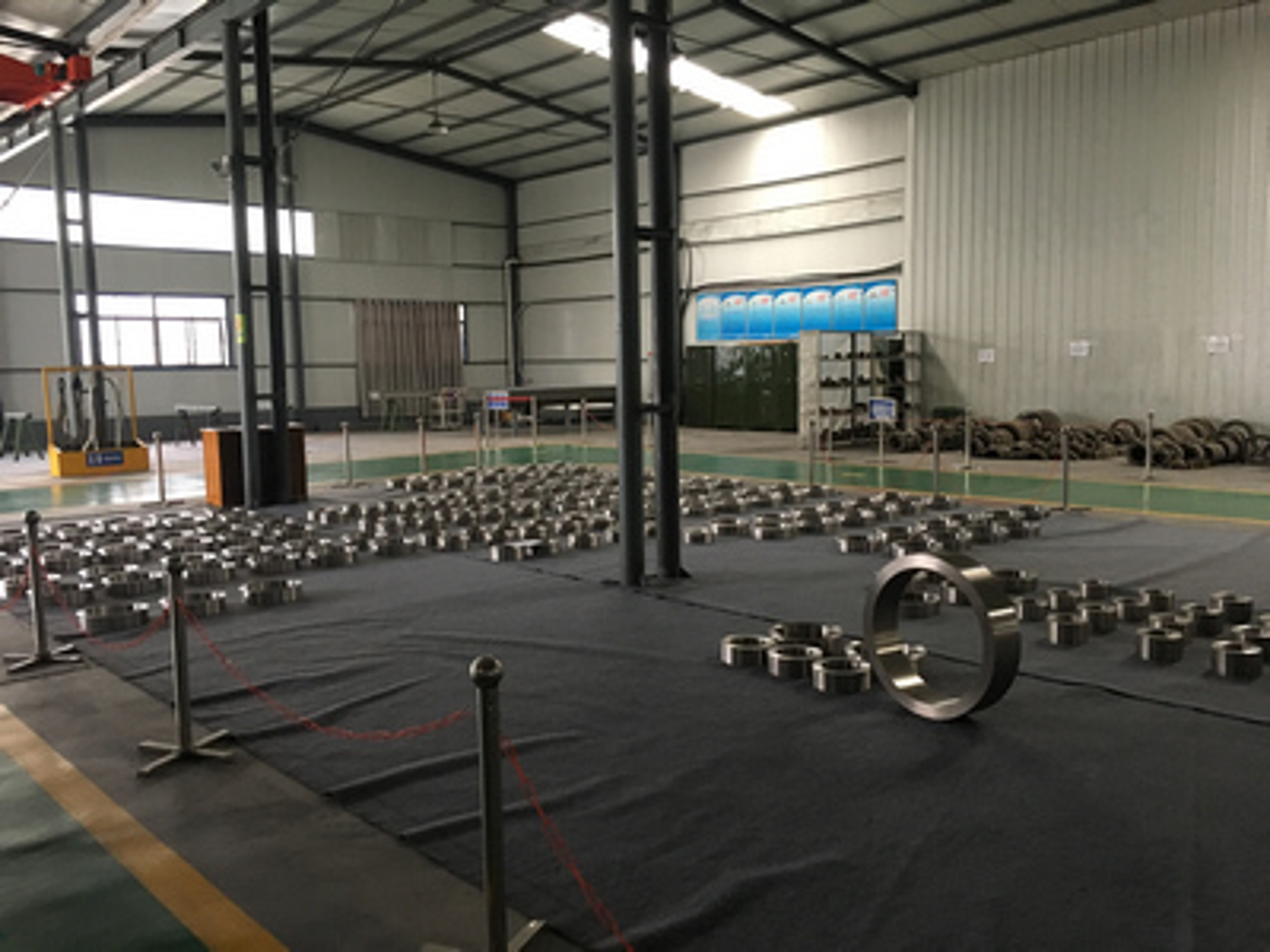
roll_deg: +0.8
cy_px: 476
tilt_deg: -6.5
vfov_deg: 48.2
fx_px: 1064
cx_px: 635
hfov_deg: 61.7
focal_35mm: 29
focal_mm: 4.15
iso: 200
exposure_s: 1/25
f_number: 2.2
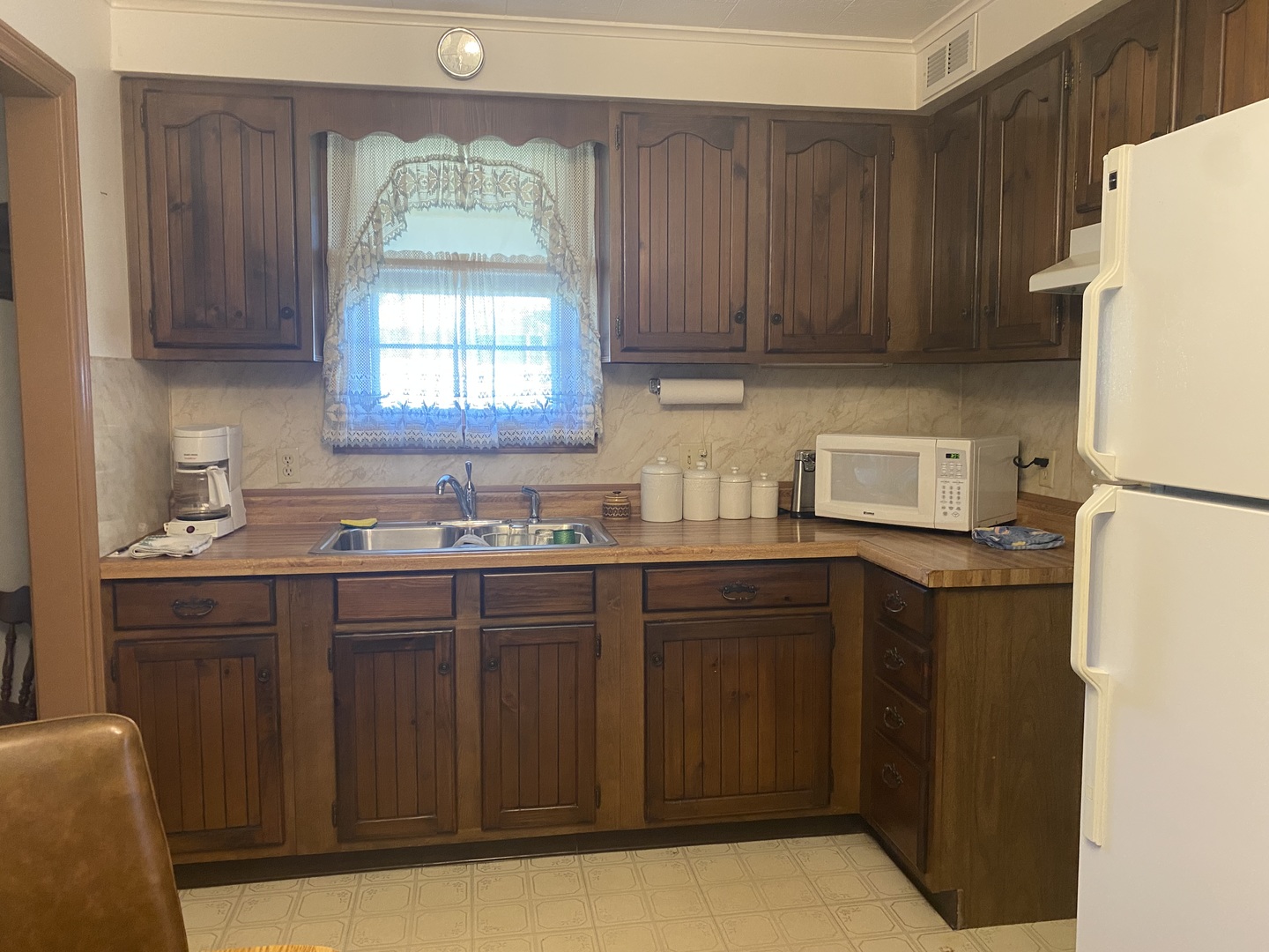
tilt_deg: -6.2
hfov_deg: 67.3
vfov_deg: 53.1
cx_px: 634
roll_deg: +0.7
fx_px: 953
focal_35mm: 26
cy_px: 476
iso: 320
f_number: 1.8
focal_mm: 4.25
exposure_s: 1/60
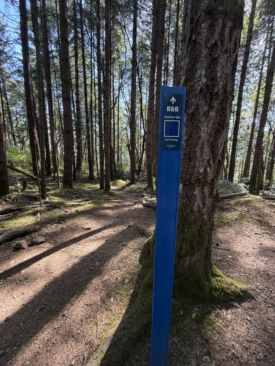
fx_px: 148
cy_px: 183
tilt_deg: -10.9
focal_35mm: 14
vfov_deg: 102.1
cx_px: 138
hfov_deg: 85.7
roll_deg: -0.8
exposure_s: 1/121
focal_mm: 2.22
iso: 200
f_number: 2.2
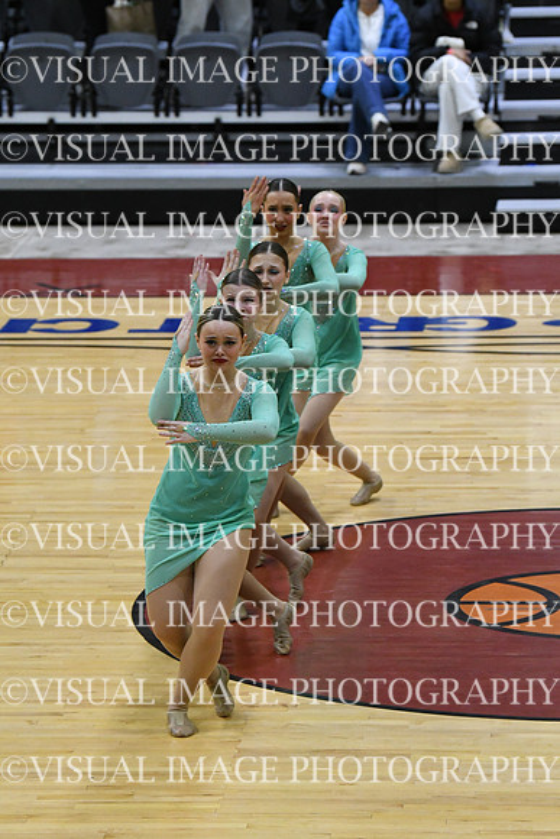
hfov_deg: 7.0
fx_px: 4547
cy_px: 420
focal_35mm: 195
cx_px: 280
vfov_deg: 10.5
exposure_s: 1/500
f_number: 4
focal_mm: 130
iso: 5000
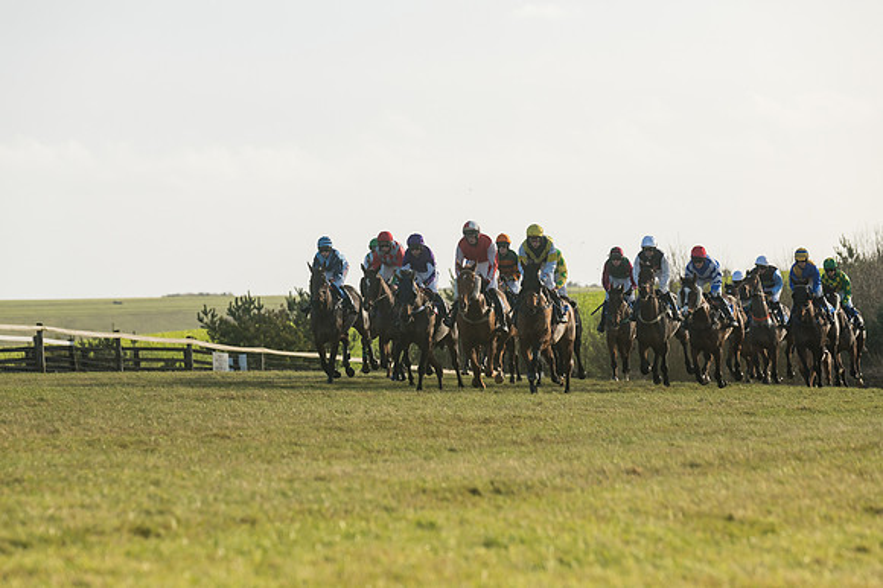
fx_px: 5886
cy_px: 294
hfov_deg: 8.6
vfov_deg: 5.7
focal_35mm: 240
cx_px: 442
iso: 400
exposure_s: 1/3200
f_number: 6.3
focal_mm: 240
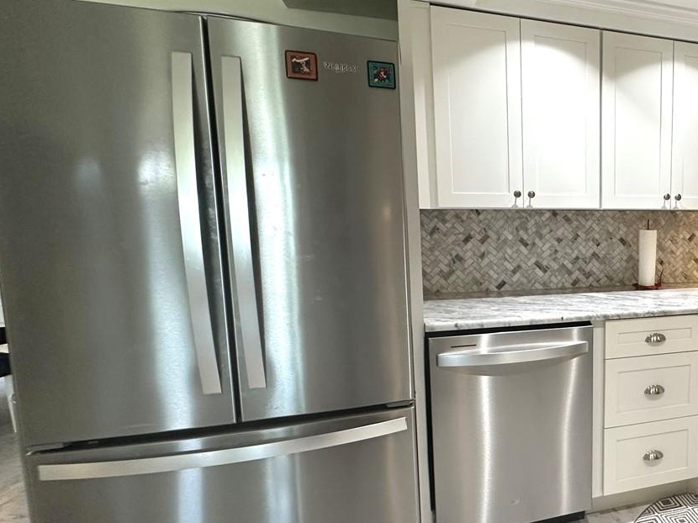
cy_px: 284
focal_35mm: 27
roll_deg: -1.0
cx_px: 637
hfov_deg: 55.9
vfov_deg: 51.3
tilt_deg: -7.8
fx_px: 544
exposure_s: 1/60
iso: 200
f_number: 2.2
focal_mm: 2.22
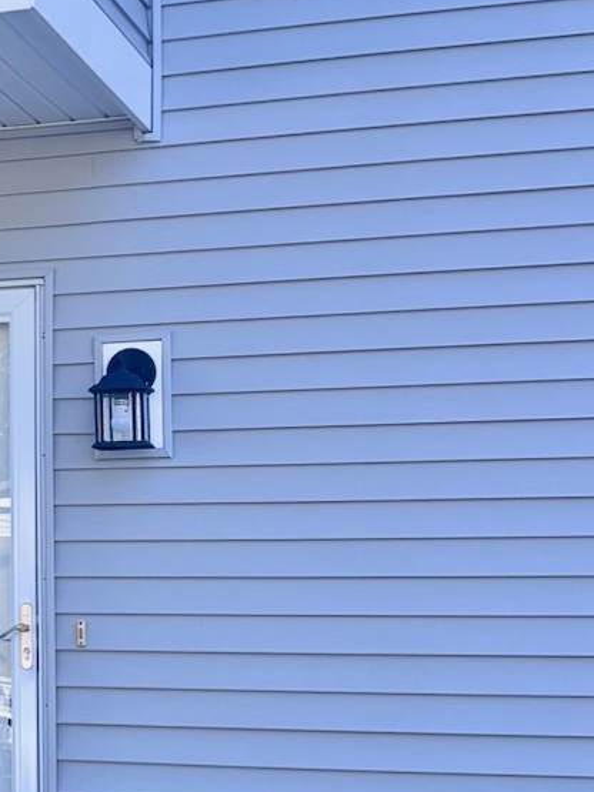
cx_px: -206
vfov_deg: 20.4
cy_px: 401
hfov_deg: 14.7
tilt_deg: +7.2
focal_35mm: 96
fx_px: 2197
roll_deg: -1.0
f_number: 1.6
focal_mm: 5.96
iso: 50
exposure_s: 1/732
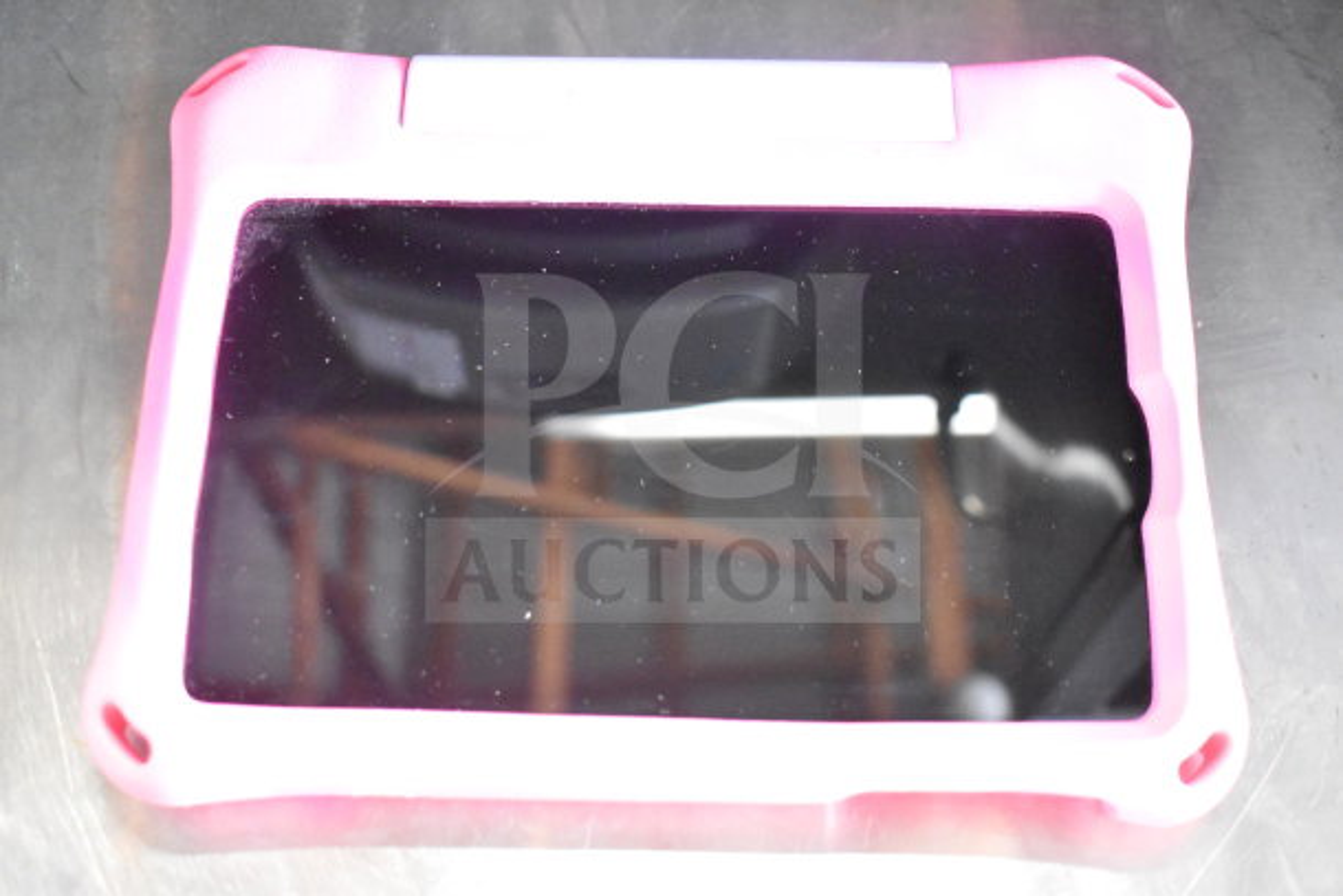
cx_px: 672
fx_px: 1735
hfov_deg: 42.3
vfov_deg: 29.0
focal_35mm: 46
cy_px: 448
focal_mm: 31
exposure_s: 1/50
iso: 12800
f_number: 4.2
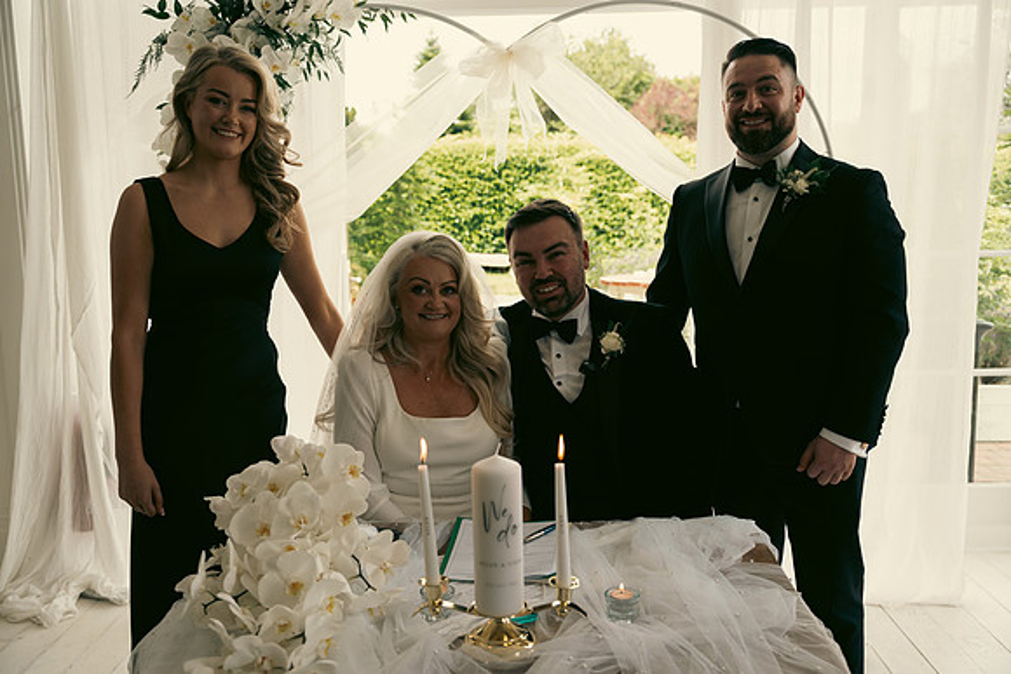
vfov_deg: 40.0
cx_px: 506
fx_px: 927
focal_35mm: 33
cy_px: 337
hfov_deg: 57.2
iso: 125
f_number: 3.5
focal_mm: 33
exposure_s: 1/160
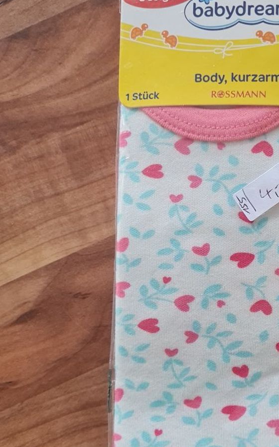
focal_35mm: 41
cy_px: 260
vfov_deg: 48.0
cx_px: 233
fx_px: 499
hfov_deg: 30.3
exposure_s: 1/100
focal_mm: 5.4
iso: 200
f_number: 1.8
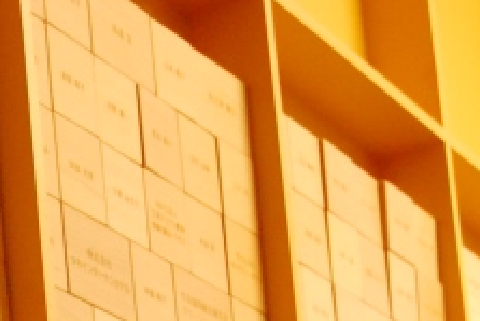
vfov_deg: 7.5
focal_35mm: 172
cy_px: 721
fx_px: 2299
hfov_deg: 11.3
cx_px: -297
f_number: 4
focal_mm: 25
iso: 1250
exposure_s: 1/60
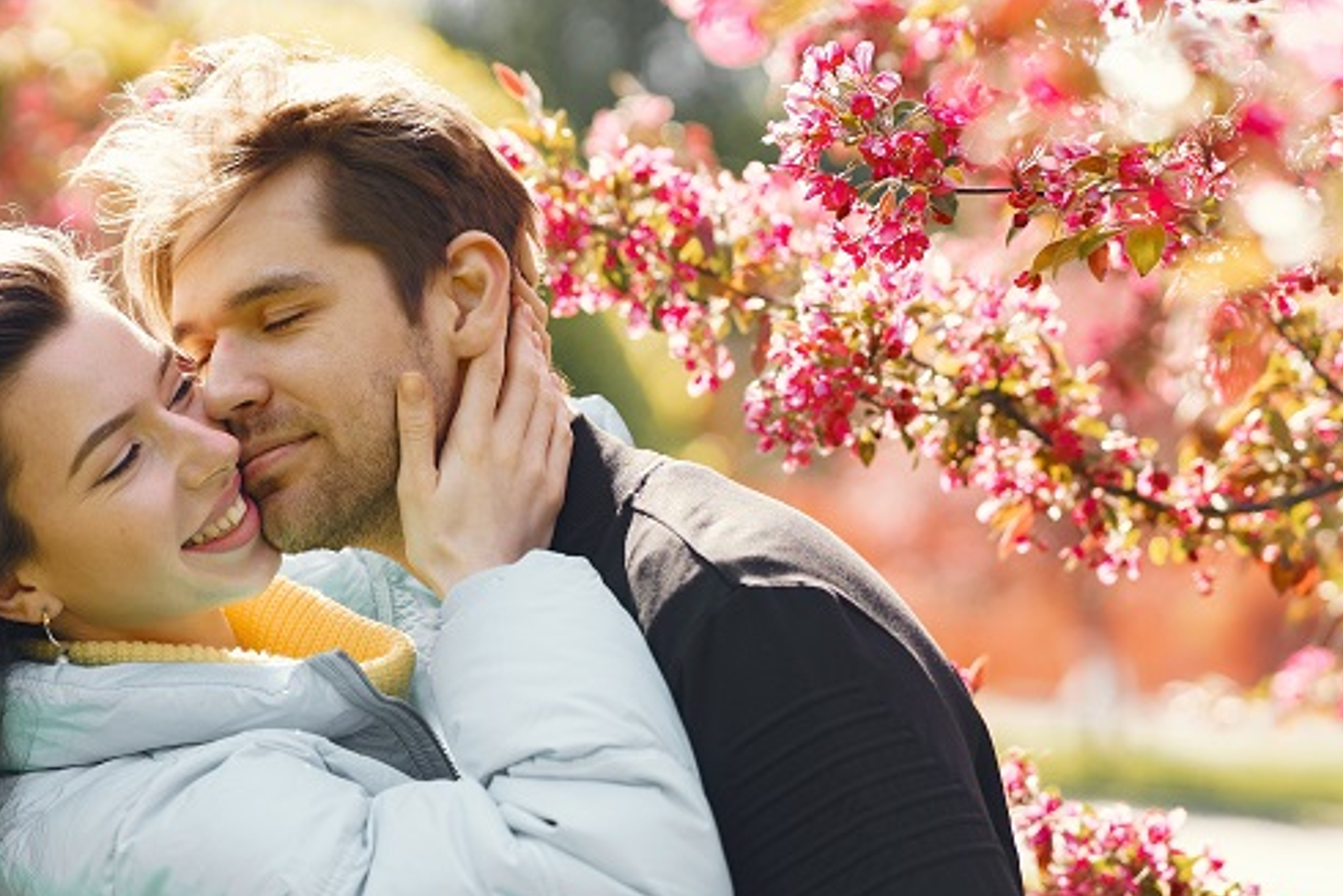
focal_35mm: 130
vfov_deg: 10.5
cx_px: 636
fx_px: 4851
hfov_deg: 15.8
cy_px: 641
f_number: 2.5
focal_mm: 85
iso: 400
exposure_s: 1/2000
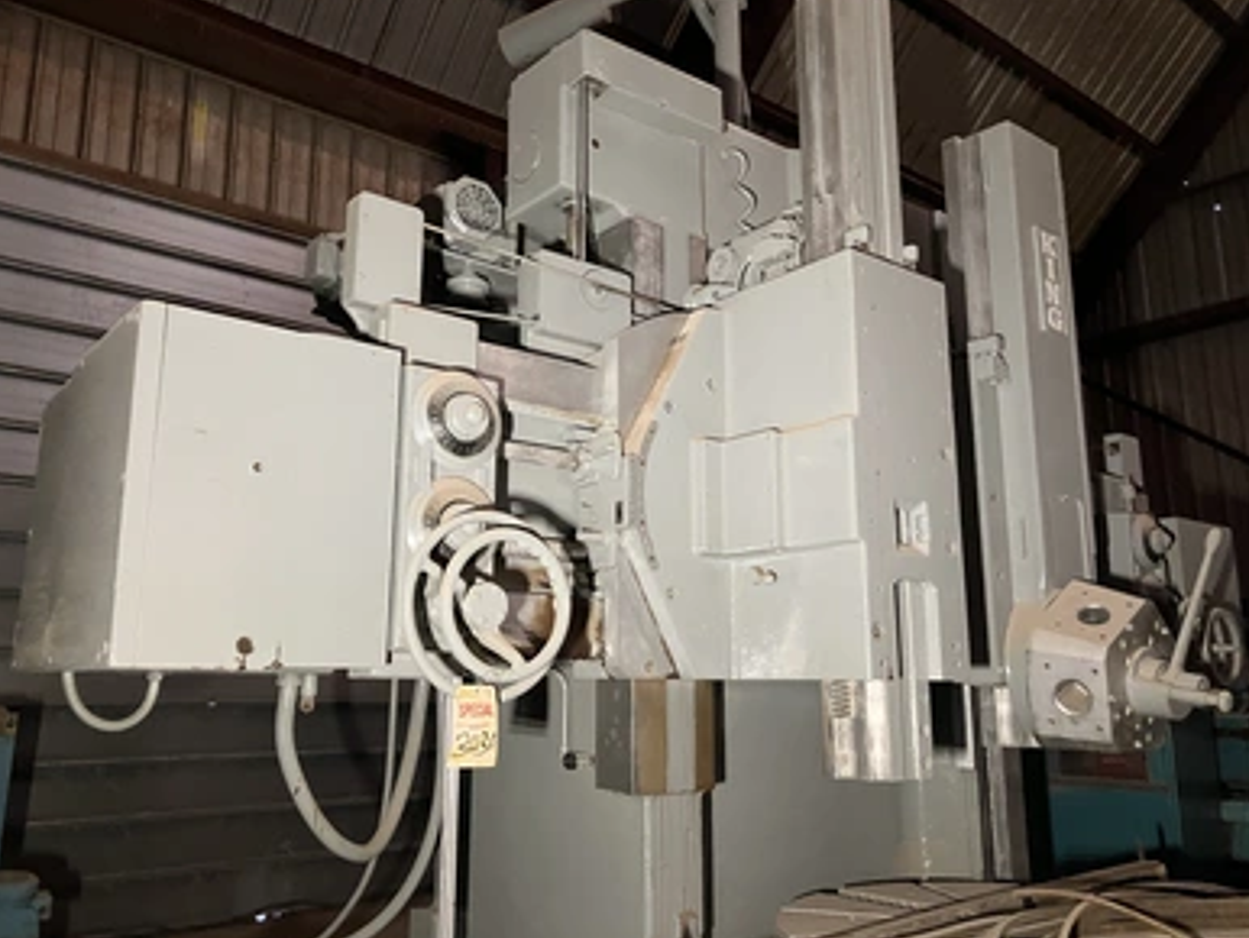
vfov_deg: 48.3
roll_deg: +1.1
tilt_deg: +13.7
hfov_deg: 61.6
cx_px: 608
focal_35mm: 29
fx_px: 1047
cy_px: 463
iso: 400
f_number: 1.8
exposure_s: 1/28
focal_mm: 3.99
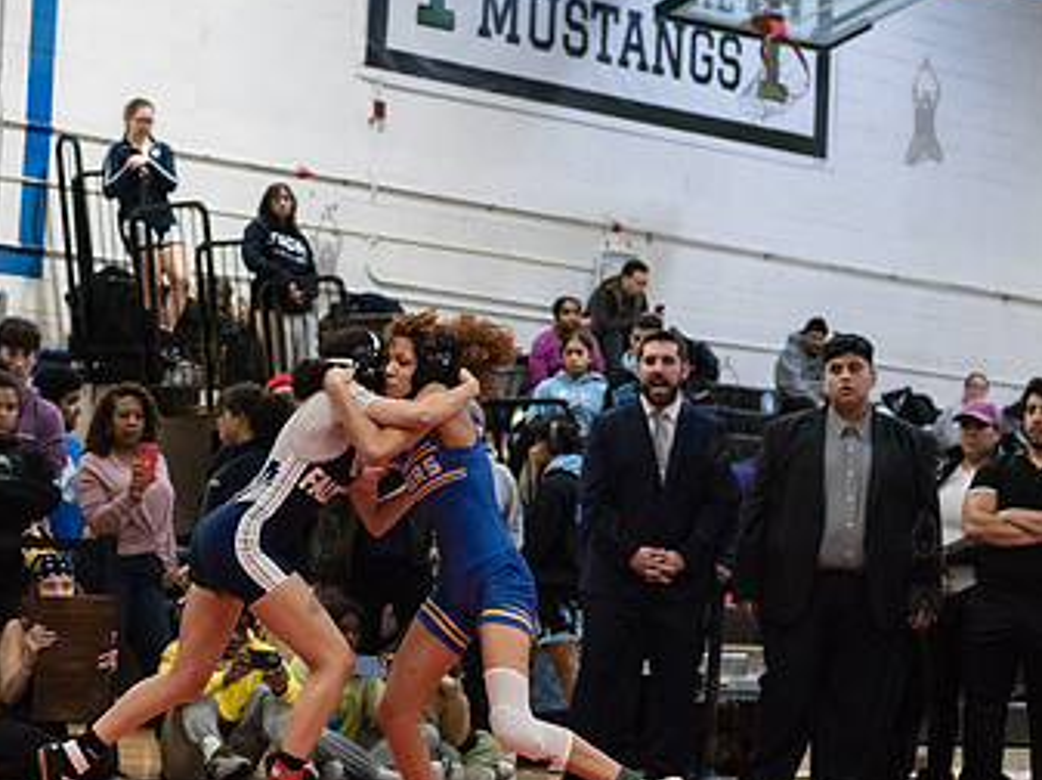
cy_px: 559
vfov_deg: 12.7
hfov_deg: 16.9
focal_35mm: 116
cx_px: 325
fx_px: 3488
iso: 8000
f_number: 3.2
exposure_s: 1/500
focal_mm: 70
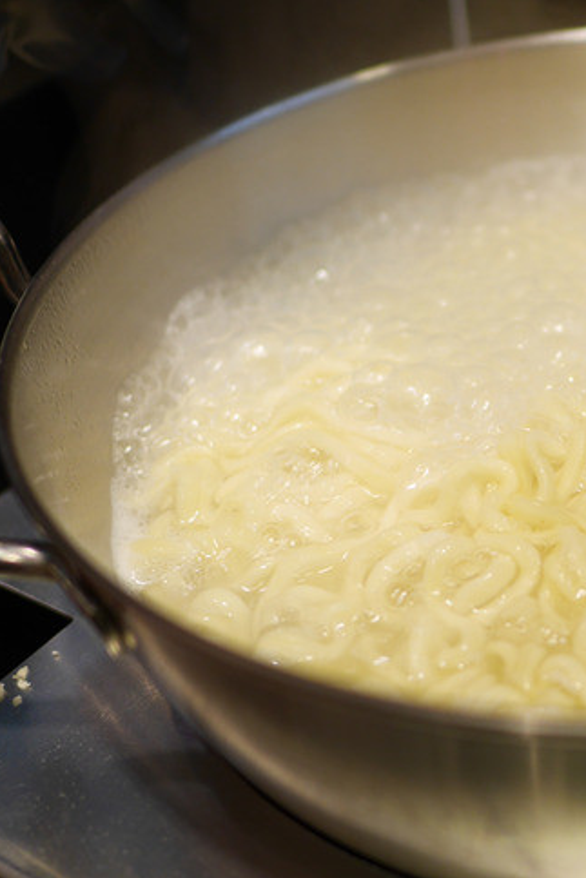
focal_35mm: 58
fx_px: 1415
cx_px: 606
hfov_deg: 22.4
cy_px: 509
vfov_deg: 34.4
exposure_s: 1/125
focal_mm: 15
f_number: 1.8
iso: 200
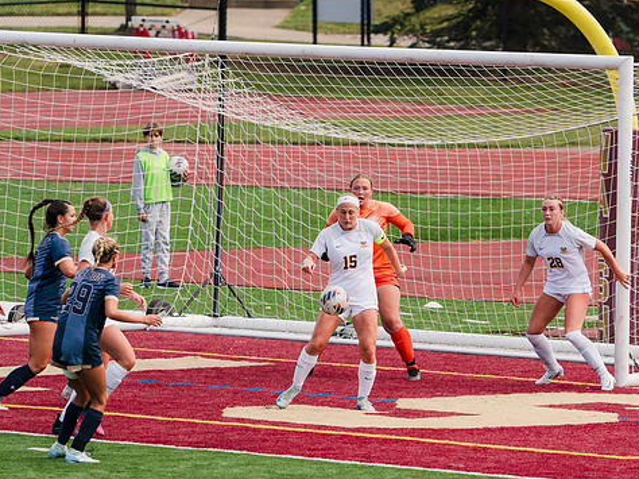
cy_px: 231
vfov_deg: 3.1
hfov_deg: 4.2
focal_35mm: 476
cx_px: 422
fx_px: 8782
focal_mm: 329
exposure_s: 1/1600
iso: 500
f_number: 6.3
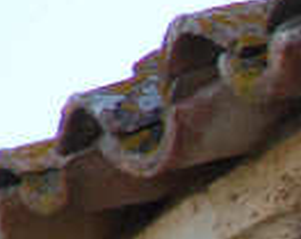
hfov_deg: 1.2
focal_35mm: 1654
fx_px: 14698
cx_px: 750
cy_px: 379
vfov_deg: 0.9
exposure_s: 1/125
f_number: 11
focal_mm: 155
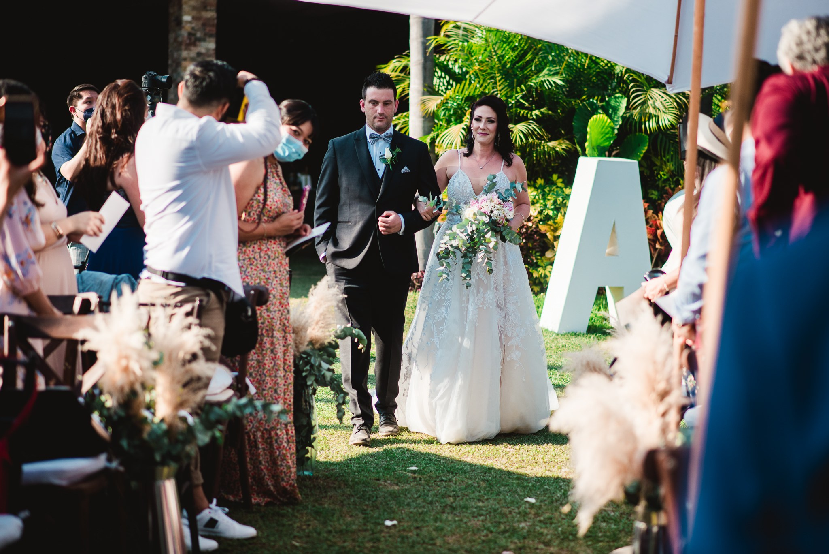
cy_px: 277
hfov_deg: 23.9
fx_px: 1958
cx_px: 414
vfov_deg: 16.1
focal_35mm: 85
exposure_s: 1/4000
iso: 80
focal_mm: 85
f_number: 2.5
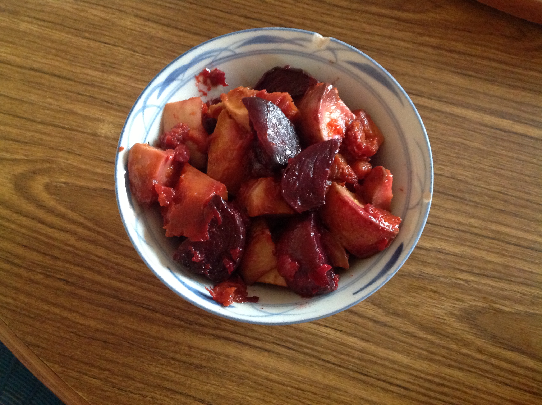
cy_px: 202
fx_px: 547
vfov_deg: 40.6
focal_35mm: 35
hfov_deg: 52.7
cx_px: 271
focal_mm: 4.28
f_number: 2.4
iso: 640
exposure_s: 1/15
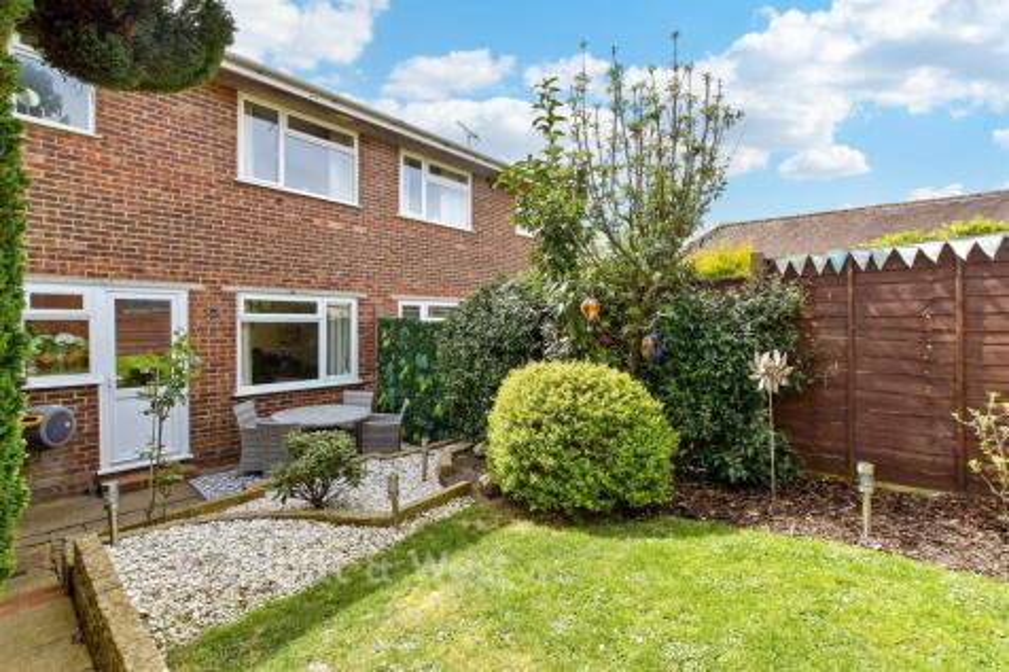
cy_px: 336
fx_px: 420
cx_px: 504
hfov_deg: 100.4
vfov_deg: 77.3
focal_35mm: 15
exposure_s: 1/200
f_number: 8
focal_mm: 10
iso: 160
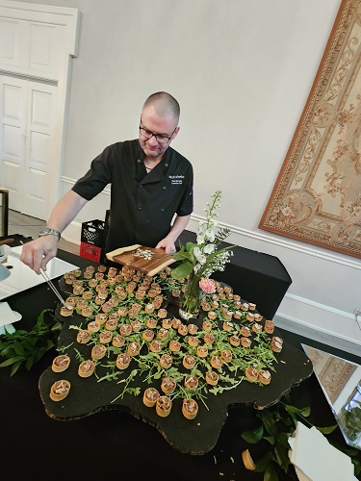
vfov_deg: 106.2
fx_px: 181
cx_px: 180
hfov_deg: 89.9
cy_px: 240
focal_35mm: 13
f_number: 2.2
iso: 800
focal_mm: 2.2
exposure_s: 1/24
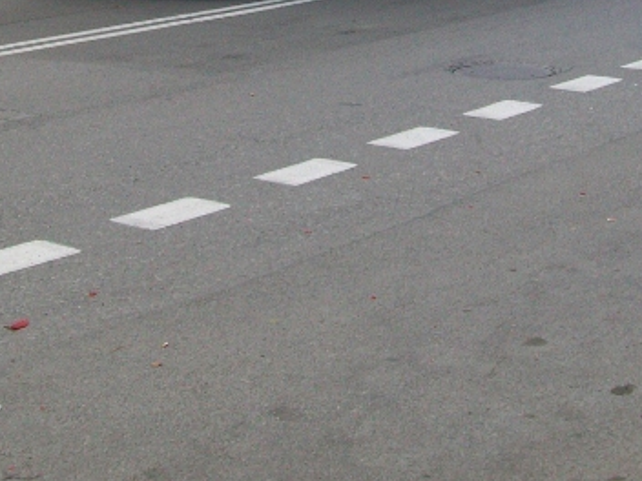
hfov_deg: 21.3
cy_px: -94
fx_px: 1706
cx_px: 244
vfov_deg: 15.5
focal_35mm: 92
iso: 64
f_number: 2.7
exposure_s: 1/250
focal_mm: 6
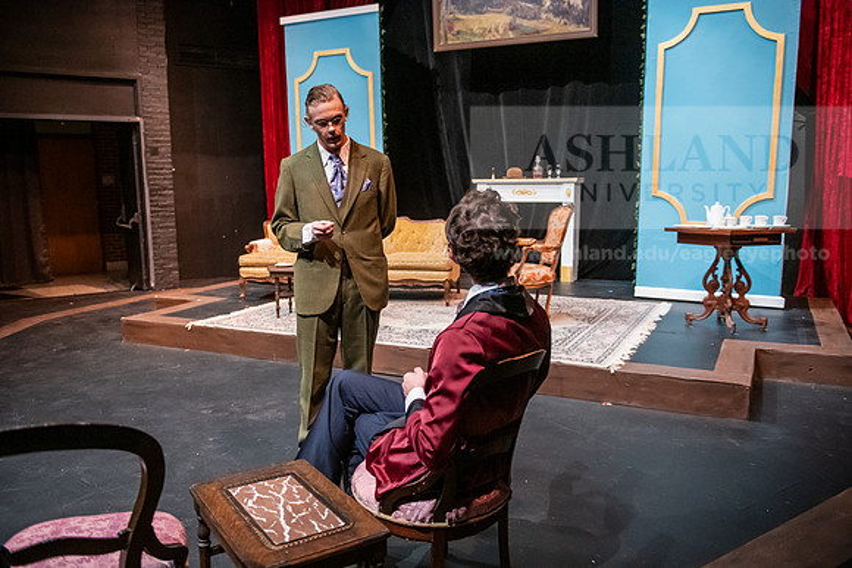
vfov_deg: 42.3
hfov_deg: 60.3
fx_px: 734
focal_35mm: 31
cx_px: 426
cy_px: 284
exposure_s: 1/200
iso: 4000
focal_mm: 31
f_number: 3.2
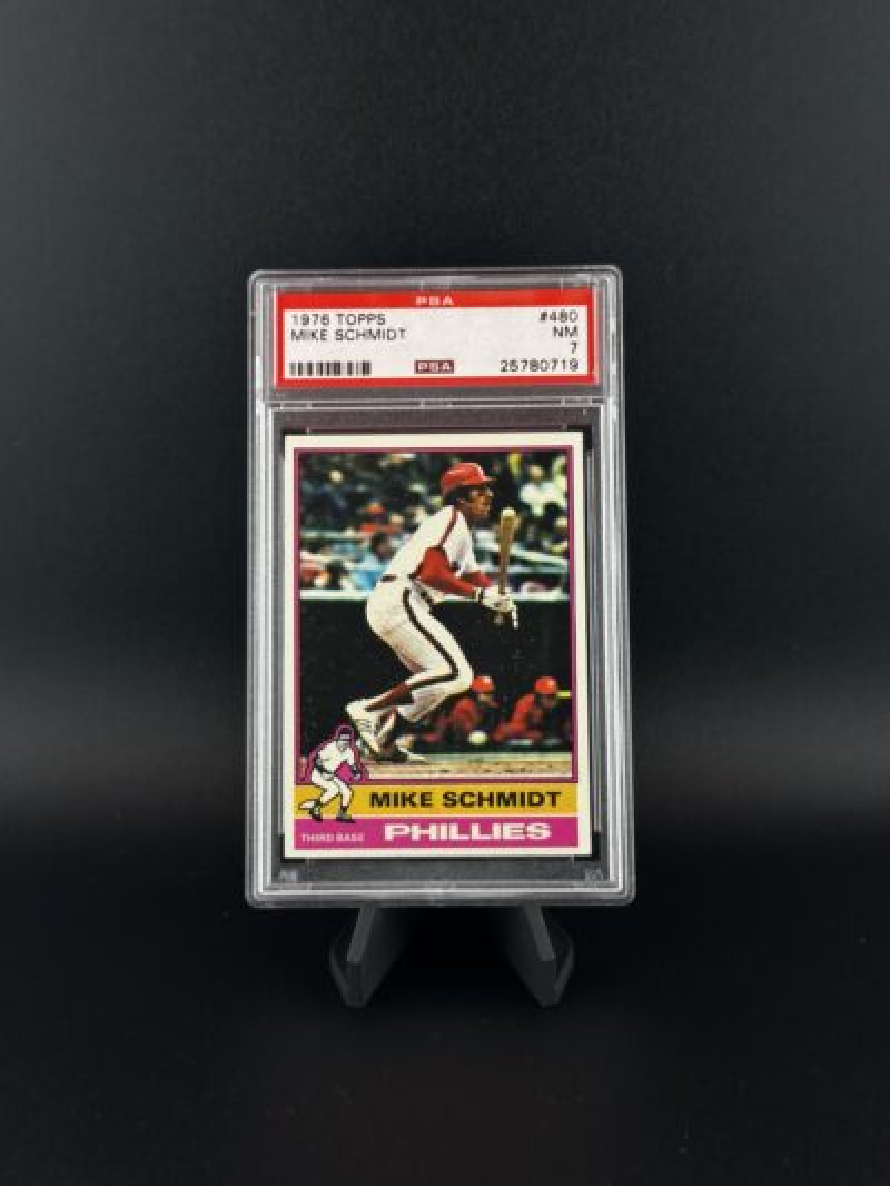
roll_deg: +0.5
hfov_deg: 30.3
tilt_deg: -17.8
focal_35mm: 48
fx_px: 1645
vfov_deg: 39.6
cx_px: 445
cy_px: 593
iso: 64
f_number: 1.78
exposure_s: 1/1062
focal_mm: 6.86
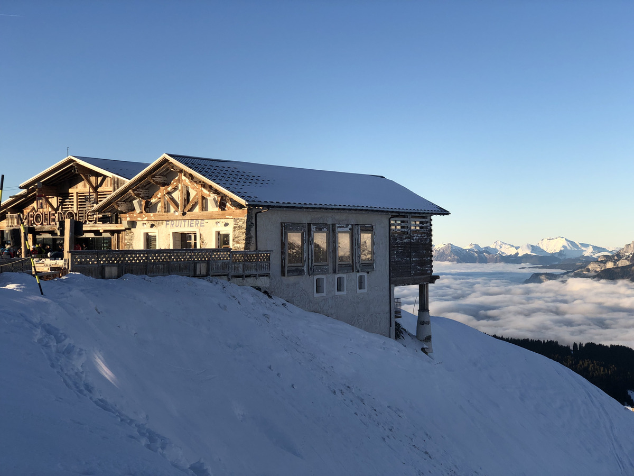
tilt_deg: +0.8
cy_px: 238
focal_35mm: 52
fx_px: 952
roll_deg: +1.2
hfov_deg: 36.8
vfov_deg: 28.0
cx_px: 317
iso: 16
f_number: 2.4
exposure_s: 1/759
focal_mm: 6
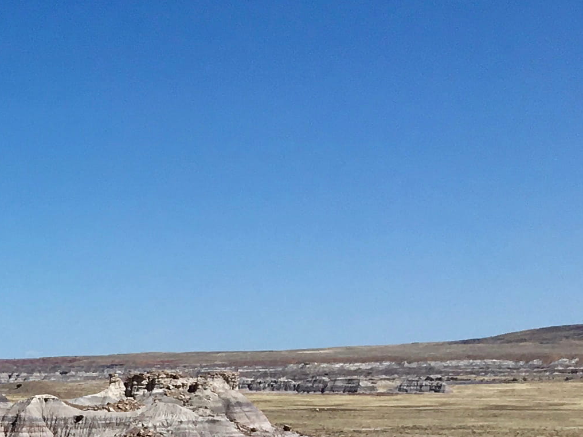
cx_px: -539
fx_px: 1937
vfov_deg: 12.3
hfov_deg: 14.5
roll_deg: +0.7
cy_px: 636
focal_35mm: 115
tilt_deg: -7.2
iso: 25
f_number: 2.2
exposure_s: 1/3846
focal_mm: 4.15
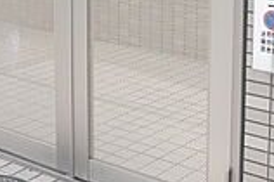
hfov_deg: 22.3
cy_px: -50
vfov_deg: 14.4
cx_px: 94
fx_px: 692
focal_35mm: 91
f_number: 5.6
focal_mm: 16
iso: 2500
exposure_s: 1/3000
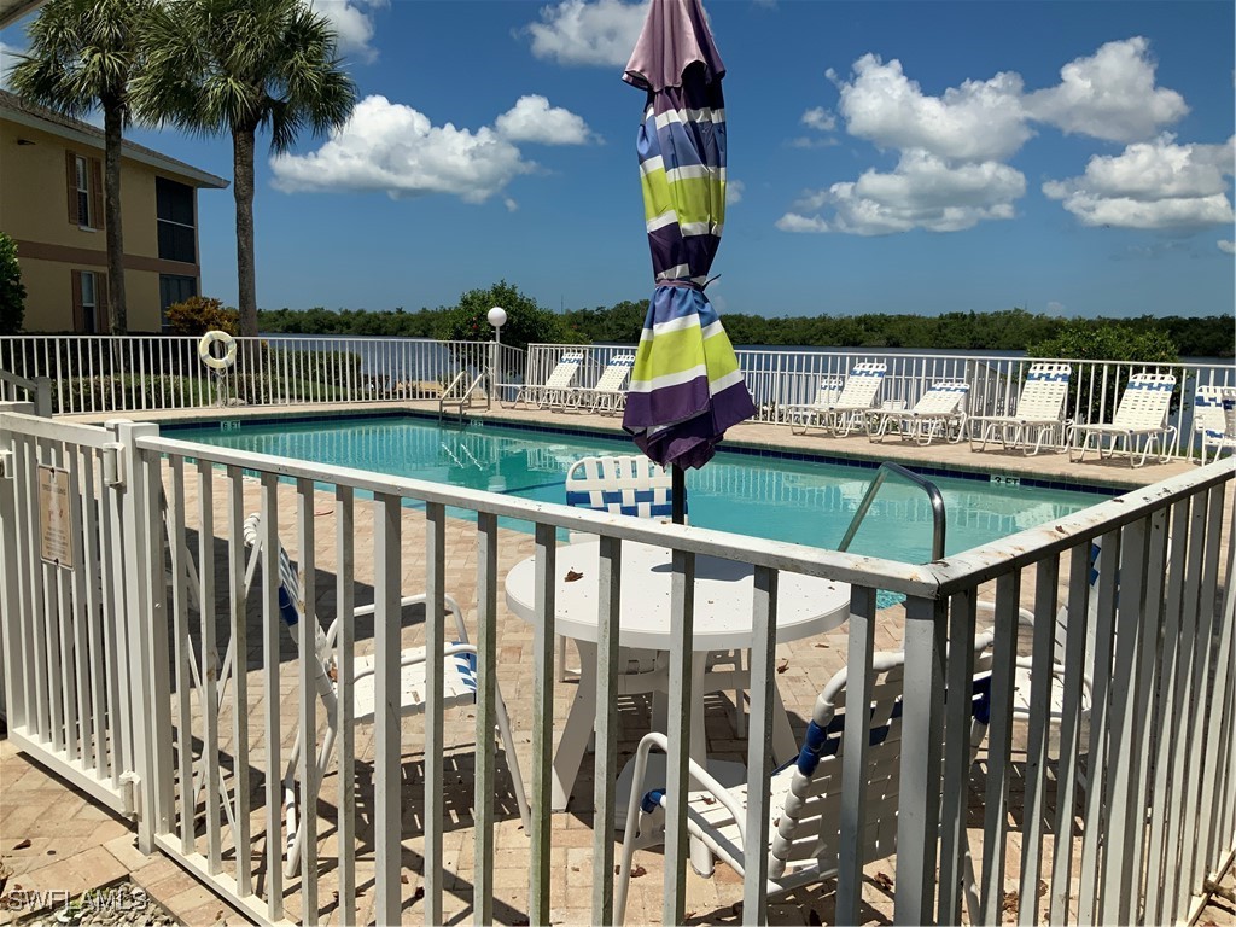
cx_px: 618
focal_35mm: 29
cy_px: 464
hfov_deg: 61.7
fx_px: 1035
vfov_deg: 48.2
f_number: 1.8
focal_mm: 3
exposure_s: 1/5263
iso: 20
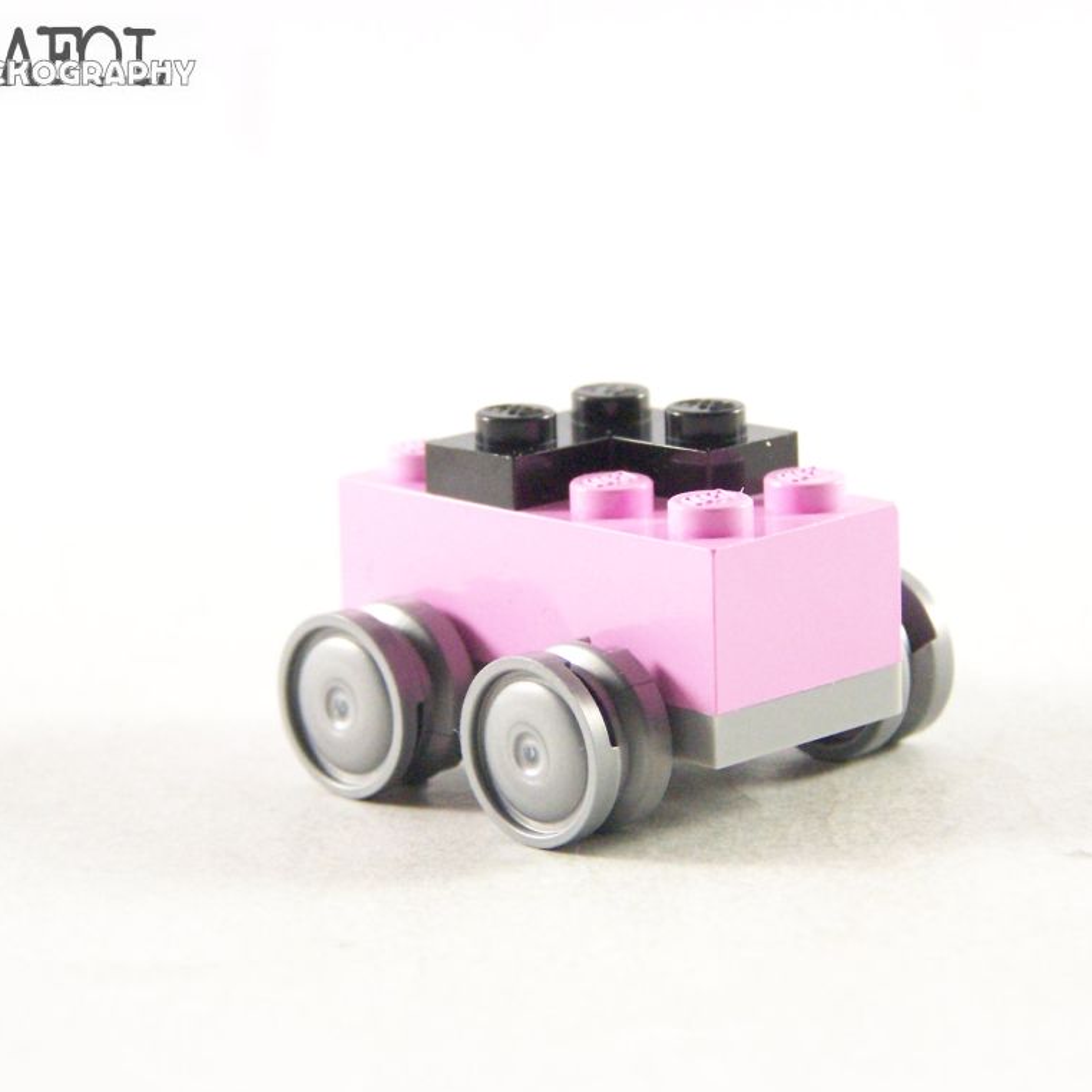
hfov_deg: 12.6
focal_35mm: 139
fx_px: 4961
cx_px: 638
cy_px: 547
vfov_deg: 12.6
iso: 400
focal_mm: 19.4
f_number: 3.2
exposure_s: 1/60
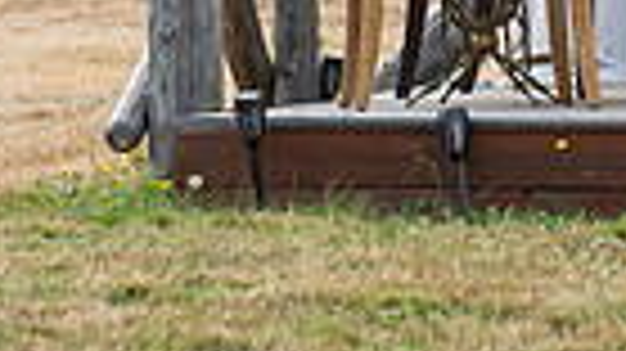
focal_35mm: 478
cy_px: -110
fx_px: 7930
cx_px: 1058
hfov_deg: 4.5
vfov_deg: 2.5
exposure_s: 1/640
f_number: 4.5
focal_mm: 105
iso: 400
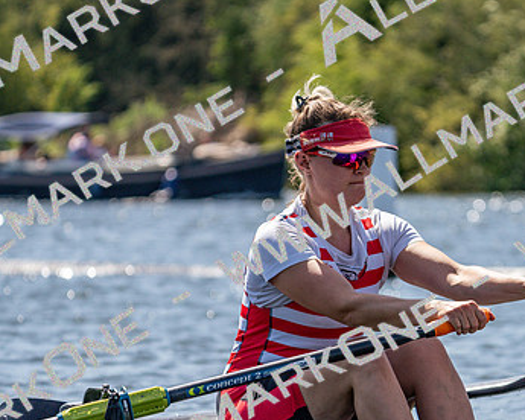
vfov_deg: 4.9
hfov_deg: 6.1
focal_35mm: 316
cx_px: 403
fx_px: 4910
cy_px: 290
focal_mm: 200
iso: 320
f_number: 5.6
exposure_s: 1/2000
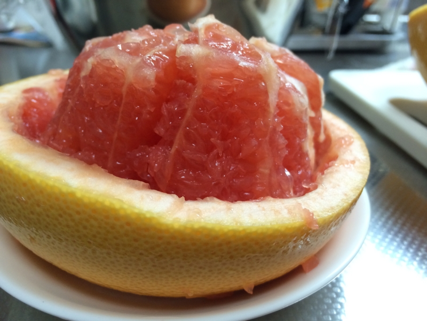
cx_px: 214
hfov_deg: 60.0
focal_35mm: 30
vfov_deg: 46.8
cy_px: 160
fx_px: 370
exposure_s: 1/33
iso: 160
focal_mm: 4.12
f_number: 2.2
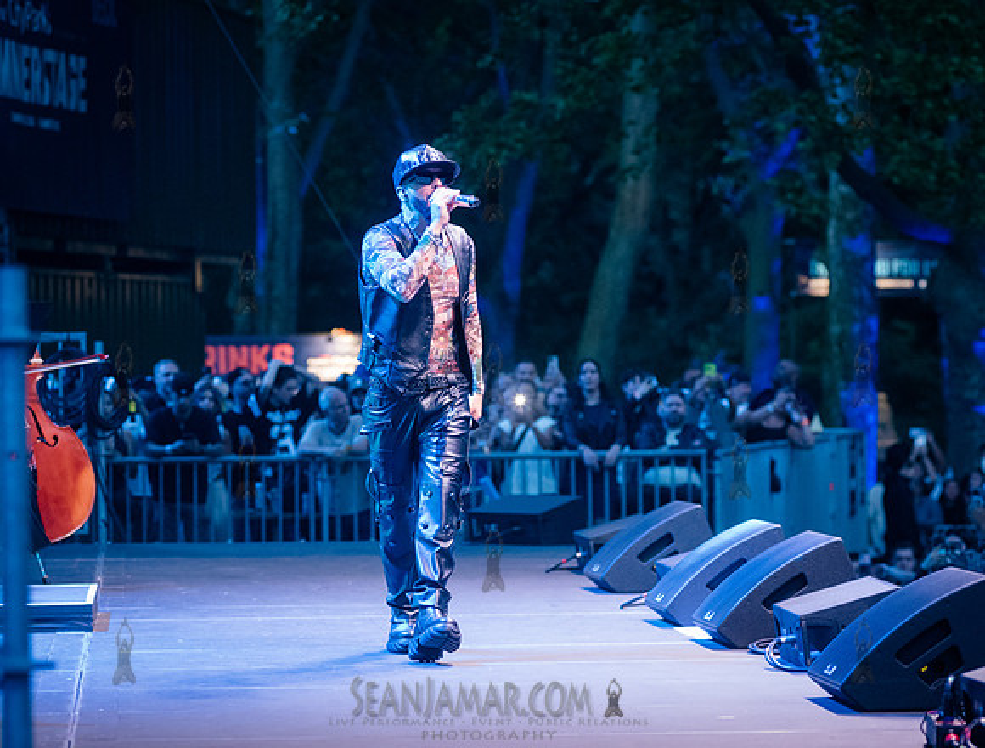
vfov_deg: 10.6
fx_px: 4044
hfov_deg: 13.9
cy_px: 343
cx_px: 410
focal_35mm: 142
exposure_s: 1/200
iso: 5000
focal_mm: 120
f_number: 4
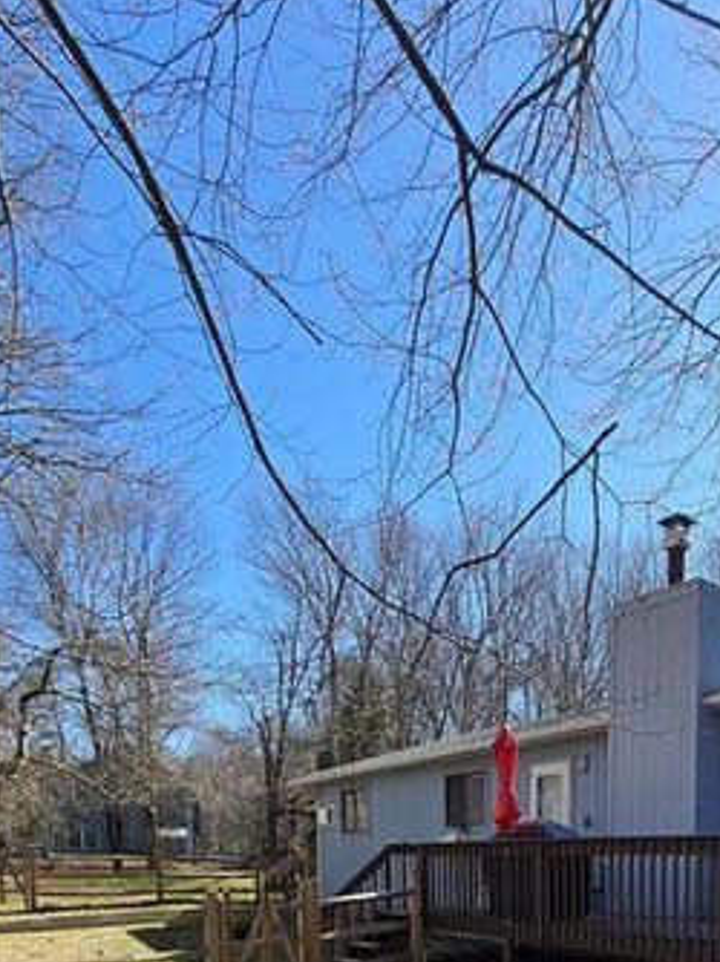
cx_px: 593
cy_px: 932
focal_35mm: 26
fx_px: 722
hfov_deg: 49.4
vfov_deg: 54.6
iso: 50
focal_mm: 2.2
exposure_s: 1/1087
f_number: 2.2
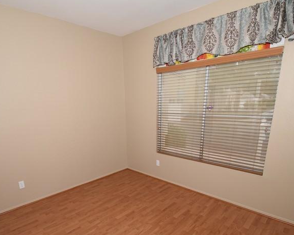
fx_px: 174
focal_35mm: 20
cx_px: 140
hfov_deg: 80.4
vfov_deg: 66.5
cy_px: 154
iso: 2000
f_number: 5.6
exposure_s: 1/125
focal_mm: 12
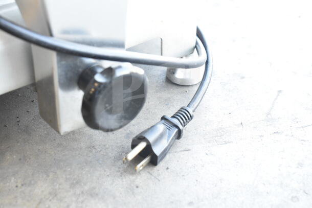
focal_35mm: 54
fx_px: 468
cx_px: 156
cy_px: 104
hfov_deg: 36.9
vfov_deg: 25.1
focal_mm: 36
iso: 1600
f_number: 6.3
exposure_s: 1/60
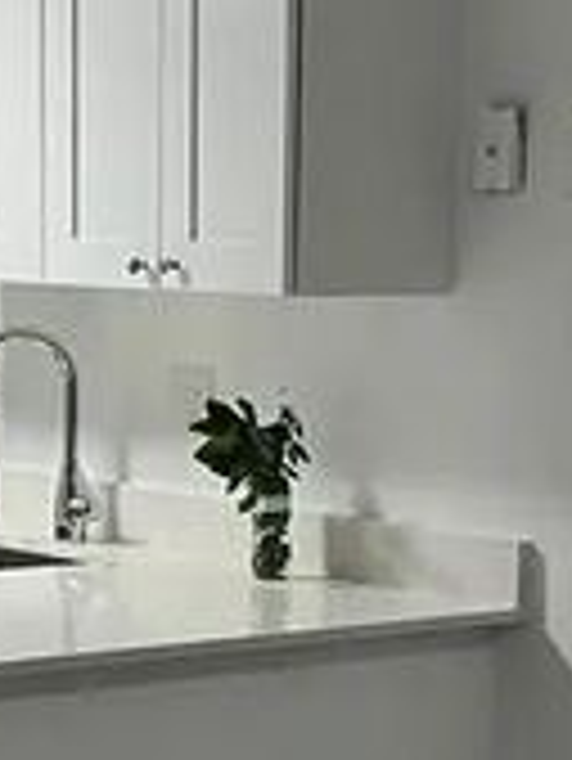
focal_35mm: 131
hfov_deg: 11.3
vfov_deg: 14.9
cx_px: 221
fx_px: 2883
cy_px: 614
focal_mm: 5.7
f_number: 1.5
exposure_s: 1/60
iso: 80
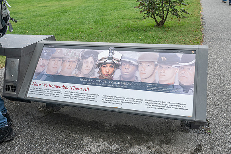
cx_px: 106
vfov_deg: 37.1
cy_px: 72
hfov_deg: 53.3
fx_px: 230
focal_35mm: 36
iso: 640
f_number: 7.1
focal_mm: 24
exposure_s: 1/400
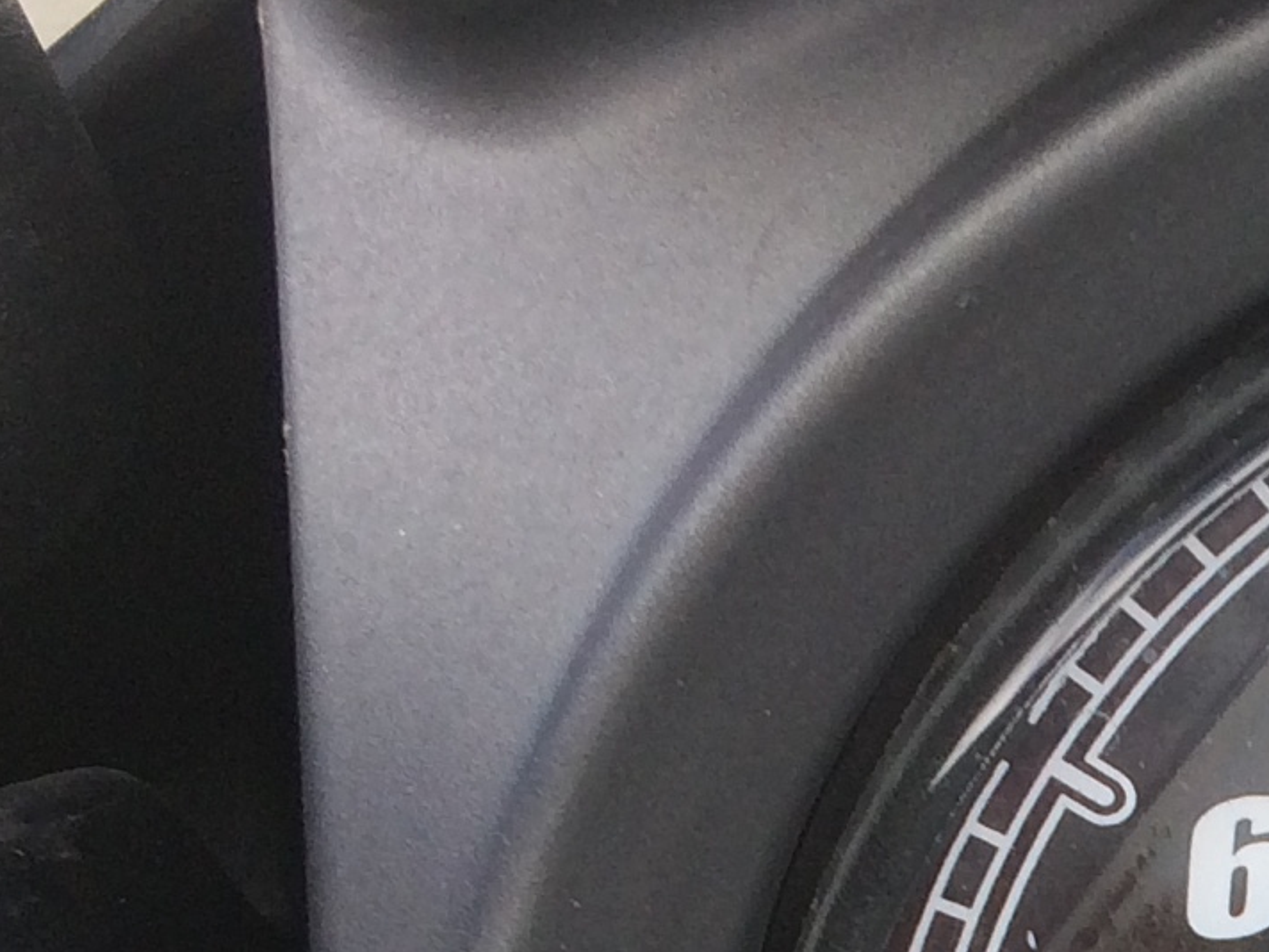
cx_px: 2100
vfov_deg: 10.7
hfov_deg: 13.6
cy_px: 1480
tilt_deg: -65.4
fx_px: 4876
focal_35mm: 133
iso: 32
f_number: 2.2
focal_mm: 4.15
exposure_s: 1/258
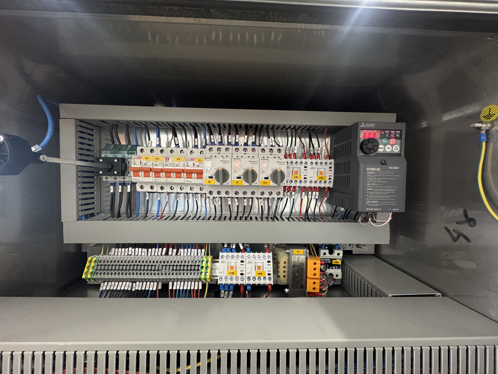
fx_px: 201
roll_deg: -0.6
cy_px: 187
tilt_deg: -1.7
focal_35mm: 14
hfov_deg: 102.1
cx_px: 249
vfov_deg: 85.7
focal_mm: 2.22
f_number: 2.2
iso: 500
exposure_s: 1/50
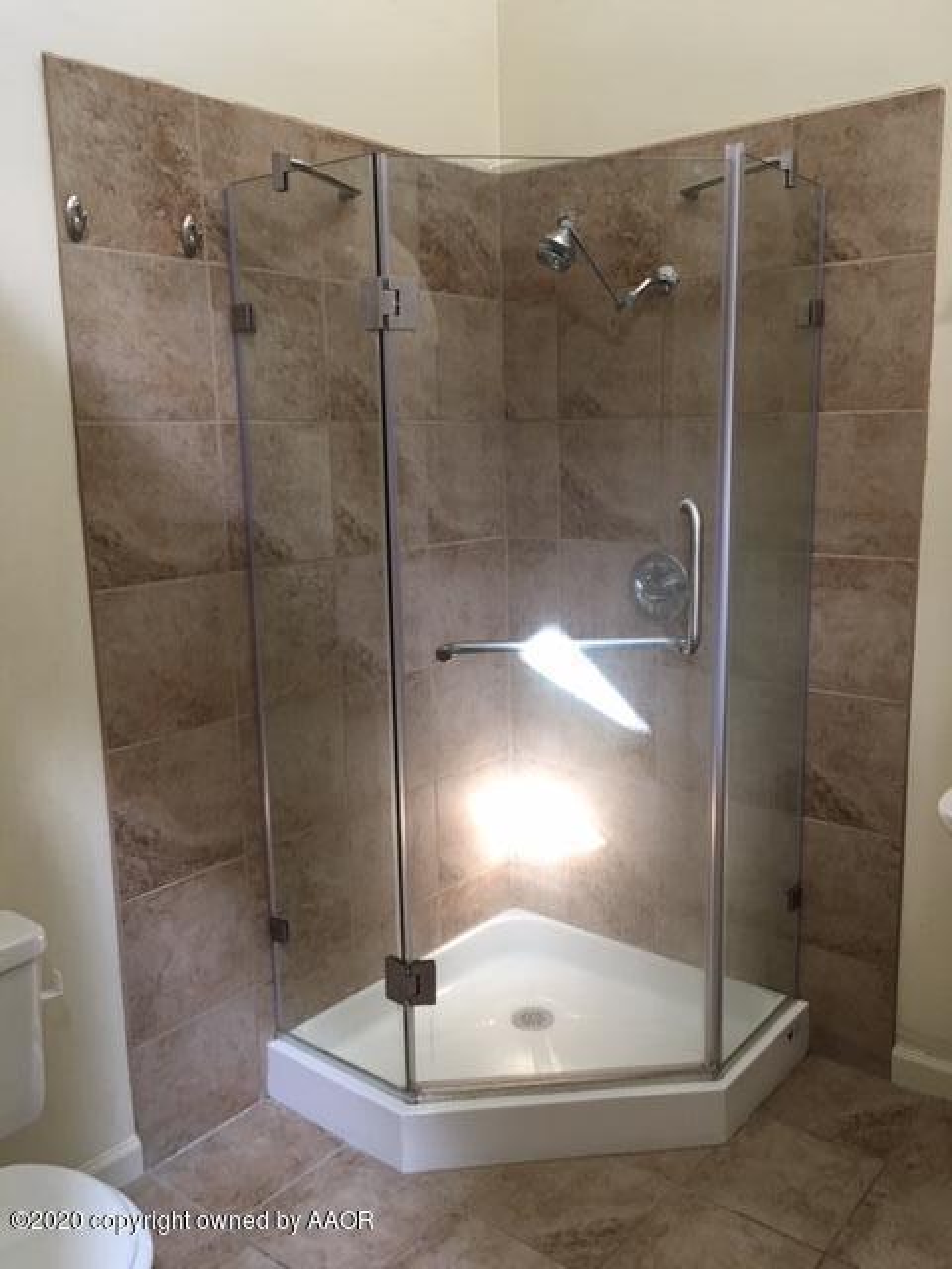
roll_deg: +1.5
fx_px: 1063
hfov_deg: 48.2
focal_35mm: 29
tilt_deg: -8.7
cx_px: 476
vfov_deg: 61.7
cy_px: 634
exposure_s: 1/15
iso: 50
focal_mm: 4.15
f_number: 2.2
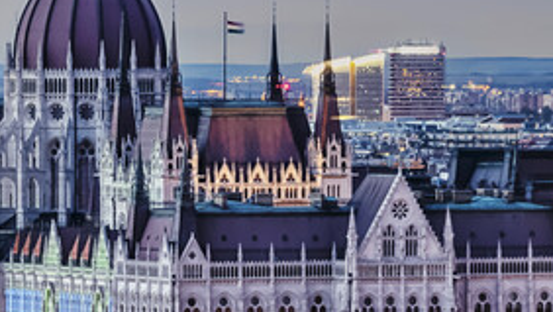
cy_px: 199
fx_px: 6954
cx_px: 118
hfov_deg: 4.6
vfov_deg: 2.6
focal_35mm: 474
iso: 64
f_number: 11
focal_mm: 170
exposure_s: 30
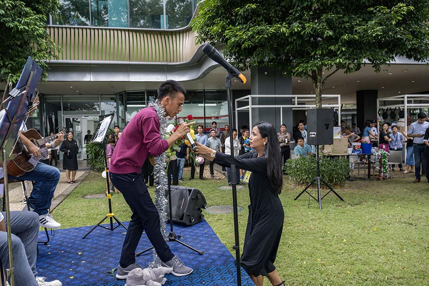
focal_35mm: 30
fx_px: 357
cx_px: 214
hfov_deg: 61.9
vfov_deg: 43.6
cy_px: 143
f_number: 5.6
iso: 3600
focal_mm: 30
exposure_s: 1/250
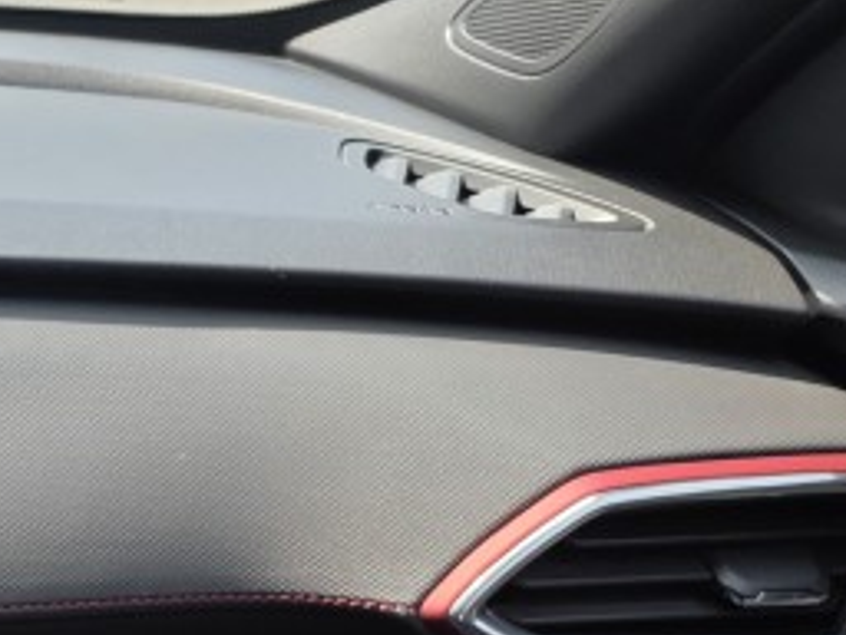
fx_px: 2811
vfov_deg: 12.7
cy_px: 618
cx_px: -1110
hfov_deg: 13.3
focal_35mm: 115
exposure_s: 1/180
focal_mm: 6.25
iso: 50
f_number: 1.7
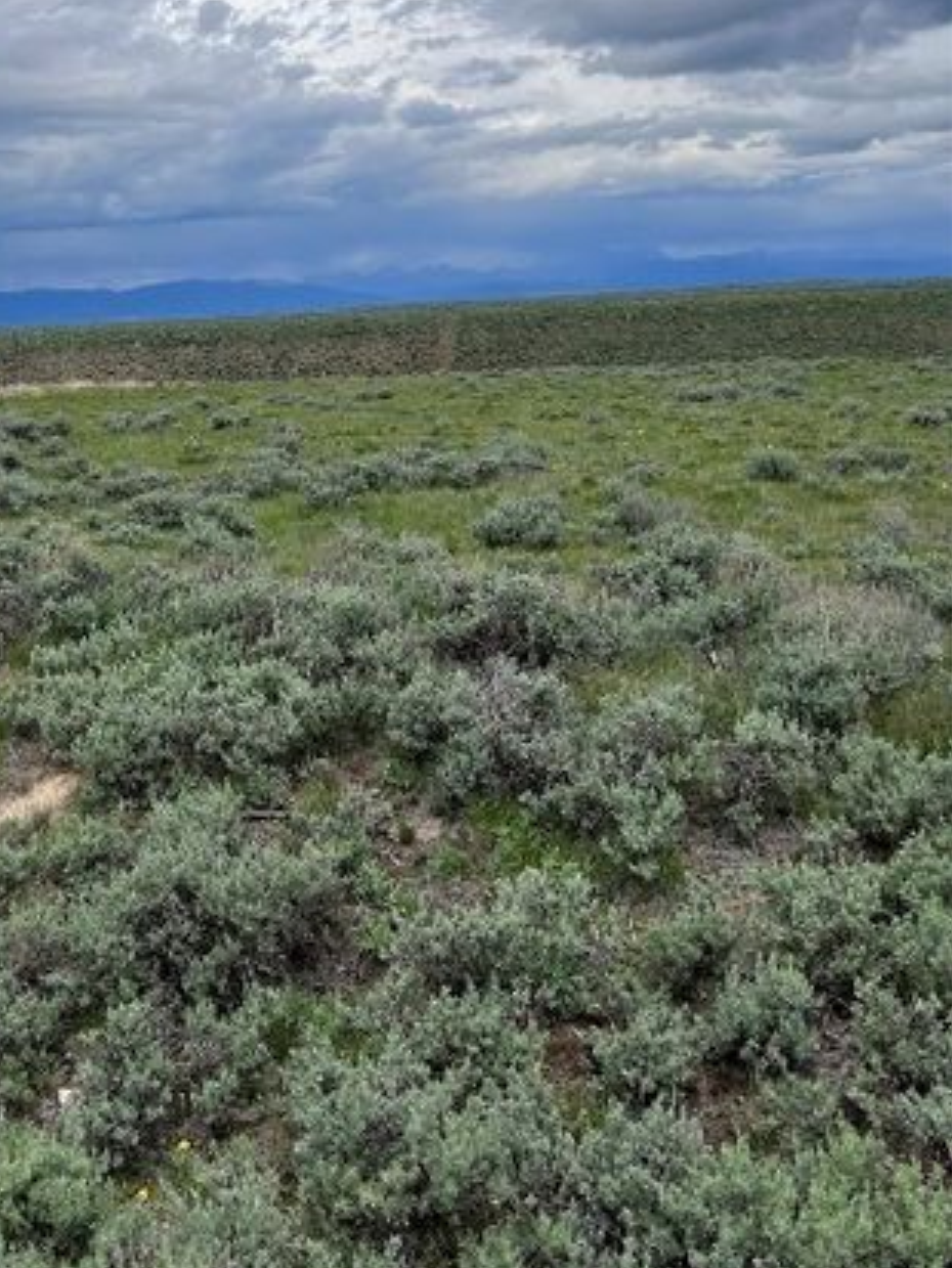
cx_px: 187
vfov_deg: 43.8
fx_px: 1539
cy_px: 367
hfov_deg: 33.4
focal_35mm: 42
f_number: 1.5
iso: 50
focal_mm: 5.7
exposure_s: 1/10309
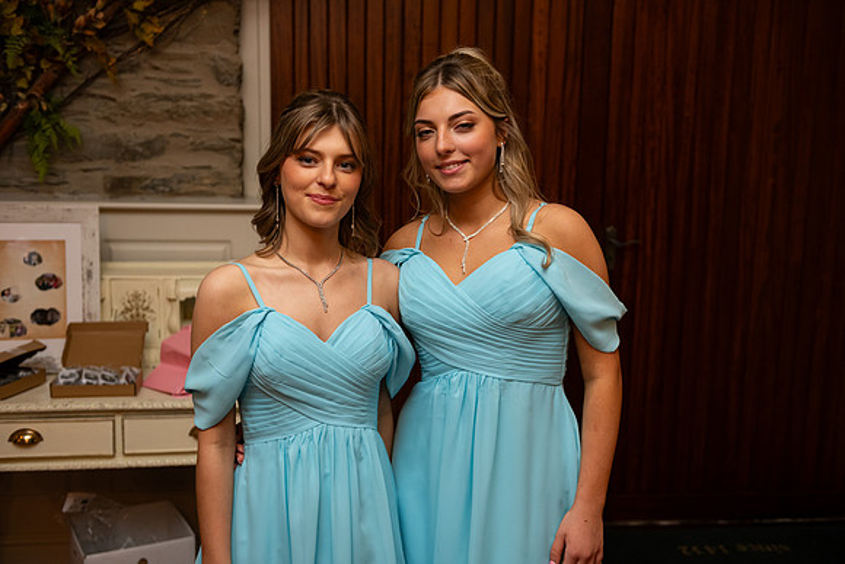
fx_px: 1056
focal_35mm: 45
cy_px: 282
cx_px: 422
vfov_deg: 29.9
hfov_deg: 43.6
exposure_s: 1/160
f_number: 3.5
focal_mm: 45
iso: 640
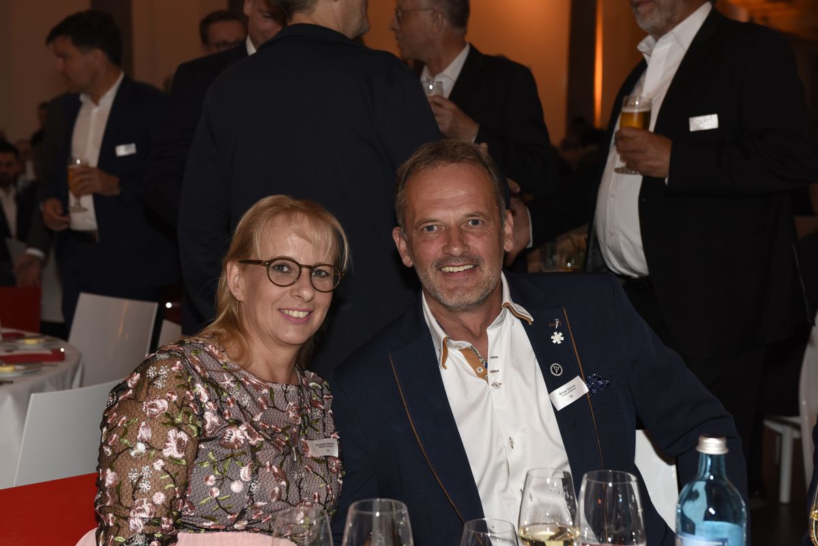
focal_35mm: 62
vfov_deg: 21.9
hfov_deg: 32.4
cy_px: 273
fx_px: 1409
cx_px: 409
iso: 1250
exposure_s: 1/80
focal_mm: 62
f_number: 5.6
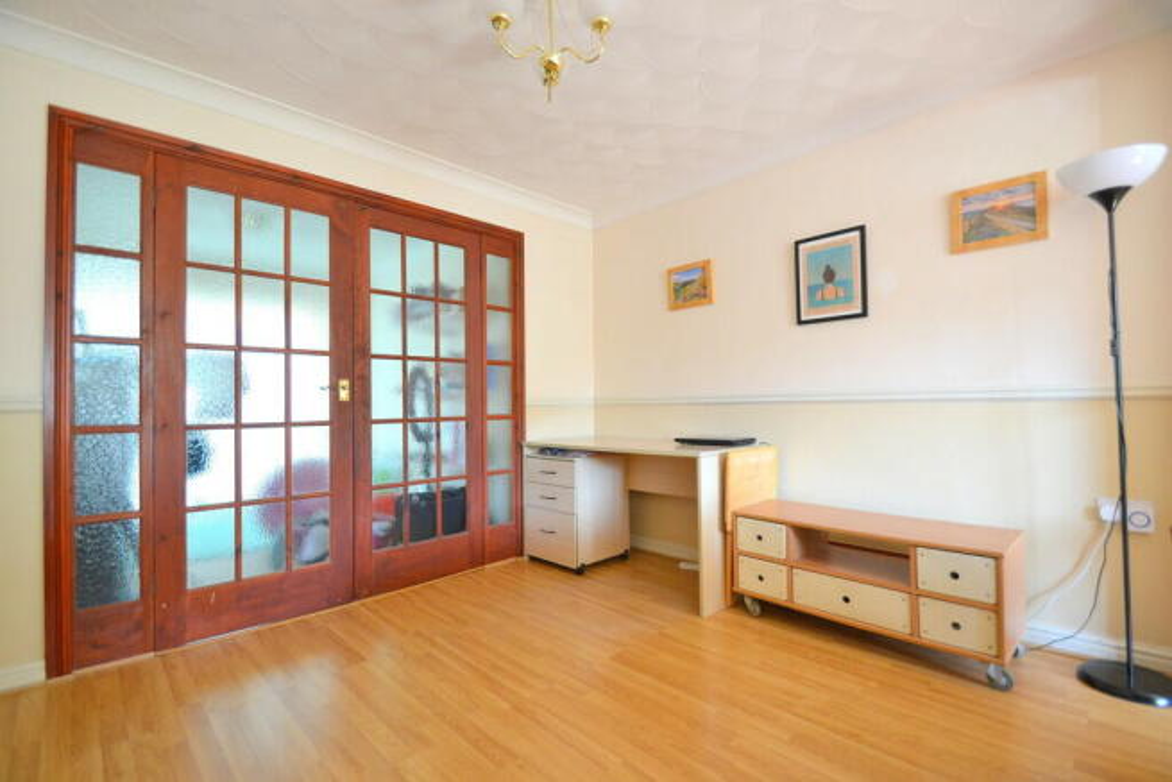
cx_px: 586
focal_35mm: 15
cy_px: 391
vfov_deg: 77.4
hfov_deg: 100.4
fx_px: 488
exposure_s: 1/60
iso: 900
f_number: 3.5
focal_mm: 10
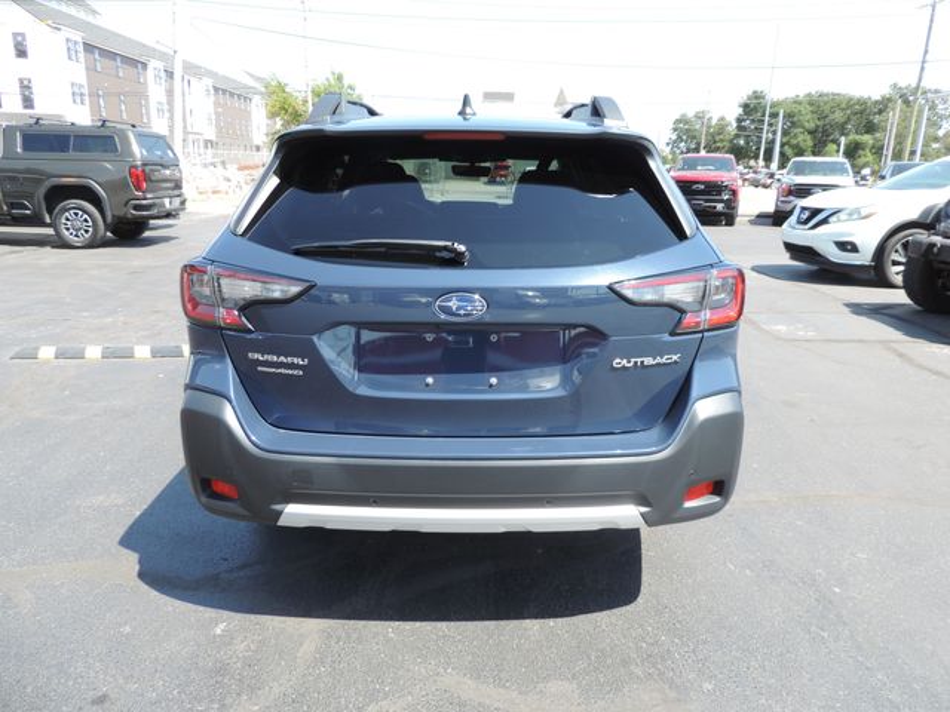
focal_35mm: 24
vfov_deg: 56.8
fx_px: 659
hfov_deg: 71.6
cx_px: 475
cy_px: 356
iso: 80
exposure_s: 1/250
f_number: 3
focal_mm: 4.3
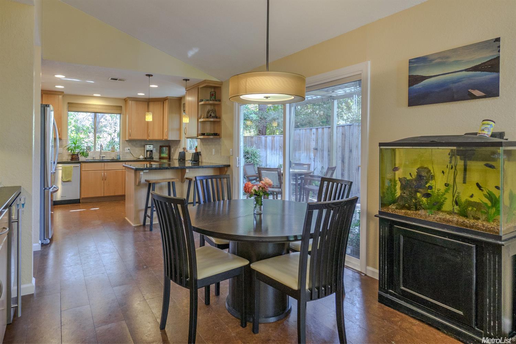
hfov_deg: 90.0
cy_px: 172
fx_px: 258
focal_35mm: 18
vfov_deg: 67.4
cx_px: 258
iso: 200
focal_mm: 12
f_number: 5
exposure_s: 1/10
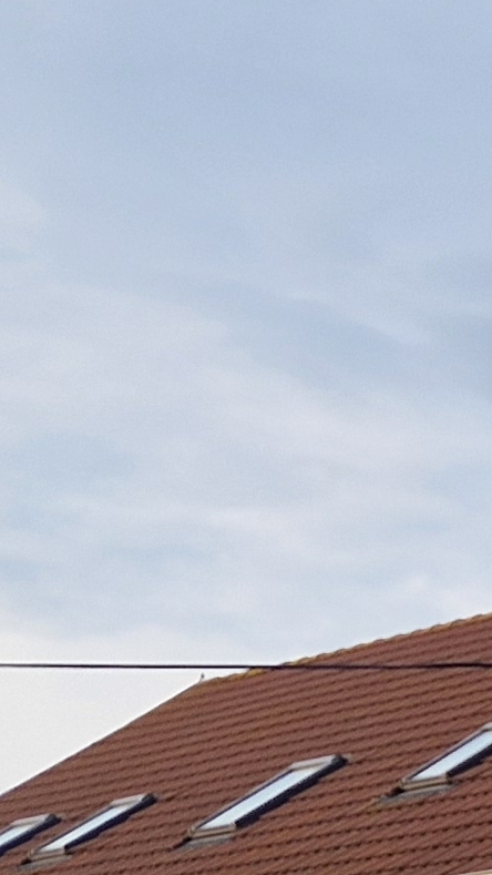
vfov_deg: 16.1
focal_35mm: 127
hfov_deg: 7.7
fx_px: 2945
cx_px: 1680
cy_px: 1086
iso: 50
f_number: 1.8
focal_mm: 5.4
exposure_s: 1/584
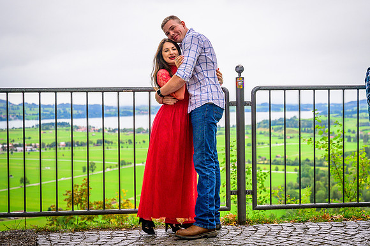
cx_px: 201
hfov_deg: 27.9
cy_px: 113
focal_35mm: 72
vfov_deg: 18.8
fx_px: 744
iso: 400
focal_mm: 65
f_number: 4.5
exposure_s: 1/1000
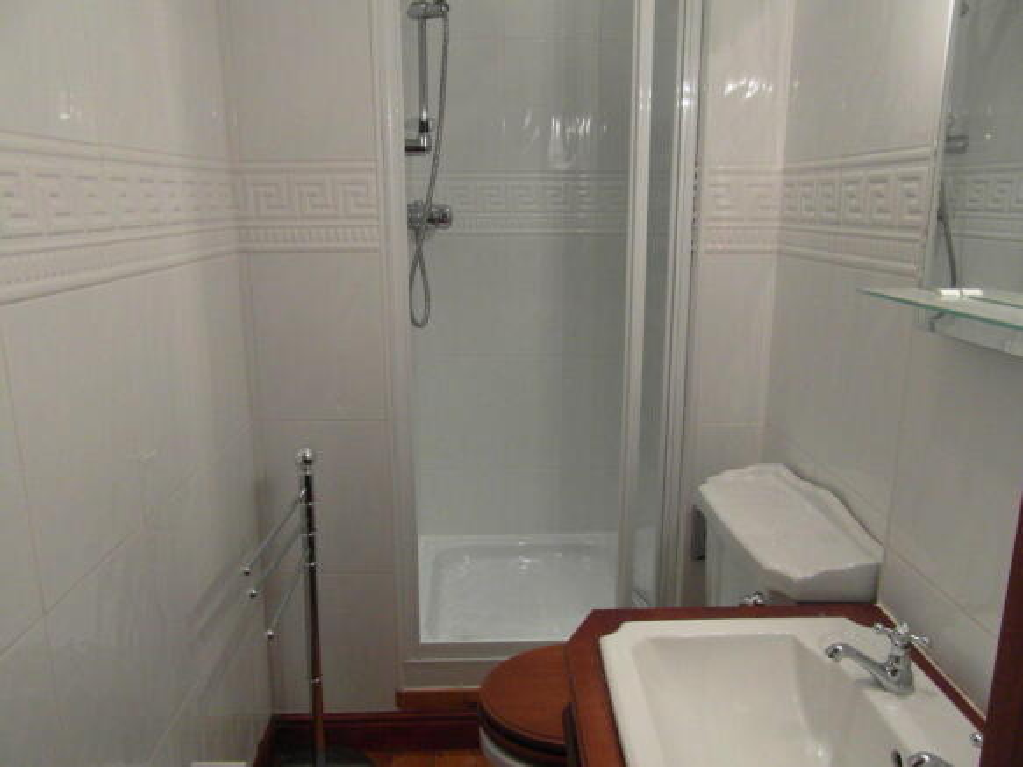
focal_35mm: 24
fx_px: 709
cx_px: 512
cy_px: 384
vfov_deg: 56.8
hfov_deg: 71.6
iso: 200
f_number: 3.2
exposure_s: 1/30
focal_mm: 4
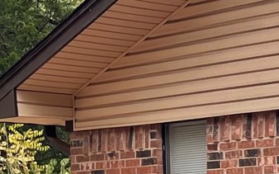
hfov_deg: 10.9
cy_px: 286
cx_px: 675
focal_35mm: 161
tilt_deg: -2.1
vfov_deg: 7.9
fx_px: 1225
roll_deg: +1.1
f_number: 1.6
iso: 32
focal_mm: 5.1
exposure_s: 1/605
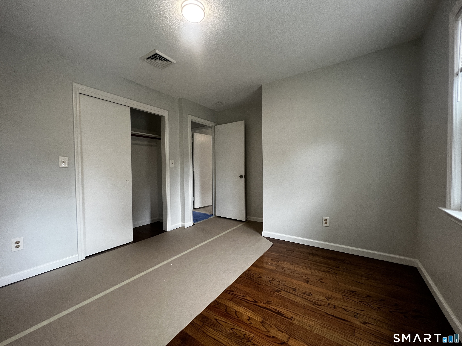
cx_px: 231
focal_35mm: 13
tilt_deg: -2.0
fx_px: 174
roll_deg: +0.3
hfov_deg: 106.2
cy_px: 173
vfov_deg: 89.9
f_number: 1.8
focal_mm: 1.57
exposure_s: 1/120
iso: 250
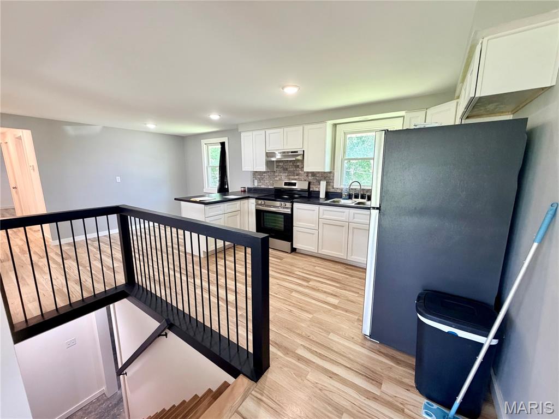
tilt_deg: -10.4
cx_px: 280
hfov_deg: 102.1
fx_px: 226
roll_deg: +0.1
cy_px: 210
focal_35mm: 14
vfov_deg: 85.7
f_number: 2.2
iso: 320
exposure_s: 1/120
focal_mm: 2.22
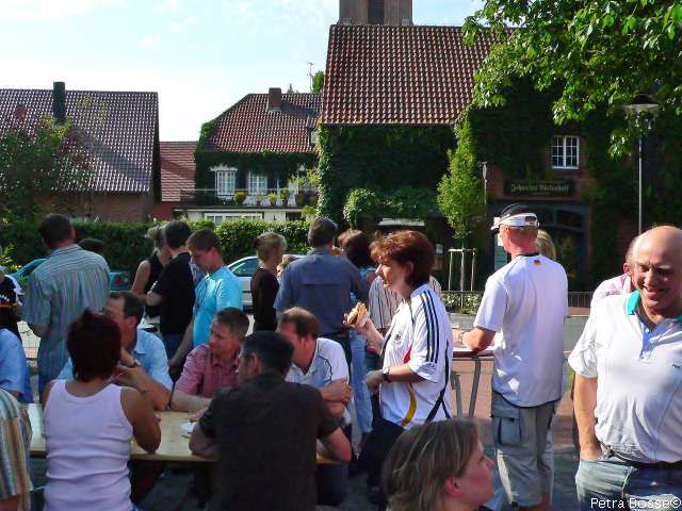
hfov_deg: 51.4
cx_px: 341
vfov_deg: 39.7
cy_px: 256
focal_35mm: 36
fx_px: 709
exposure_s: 1/1600
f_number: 5.6
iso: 400
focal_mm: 6
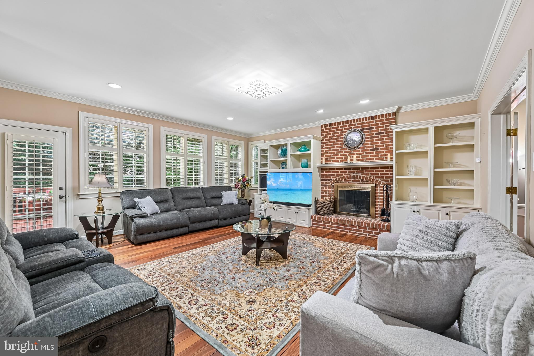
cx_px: 267
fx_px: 208
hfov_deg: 104.3
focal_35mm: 14
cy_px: 178
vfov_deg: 81.2
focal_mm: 14
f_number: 8
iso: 400
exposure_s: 1/10
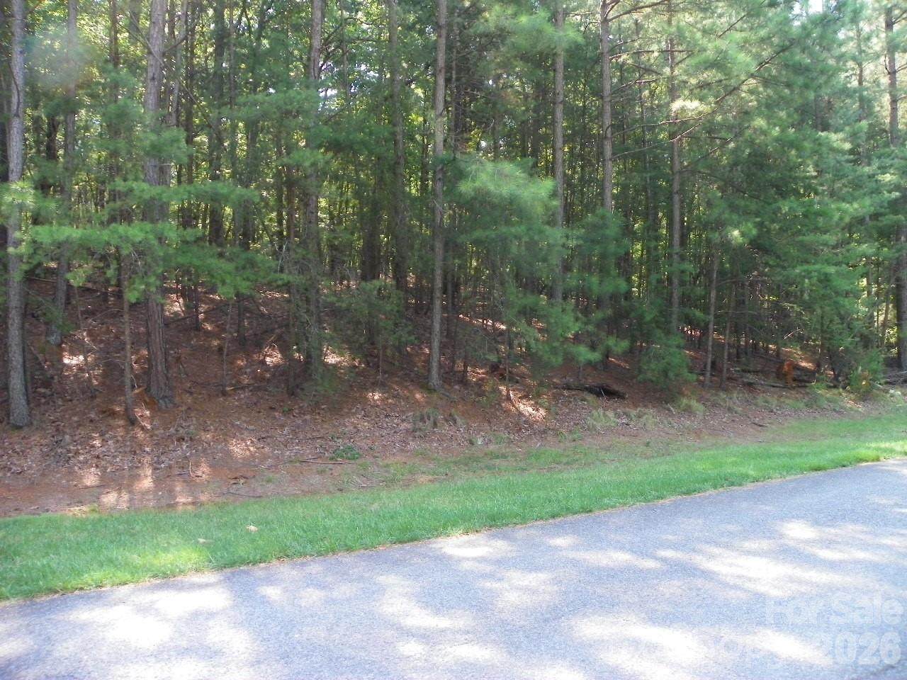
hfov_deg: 67.3
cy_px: 340
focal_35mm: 26
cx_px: 454
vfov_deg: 53.1
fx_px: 681
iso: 125
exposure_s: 1/125
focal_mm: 4.6
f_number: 2.8
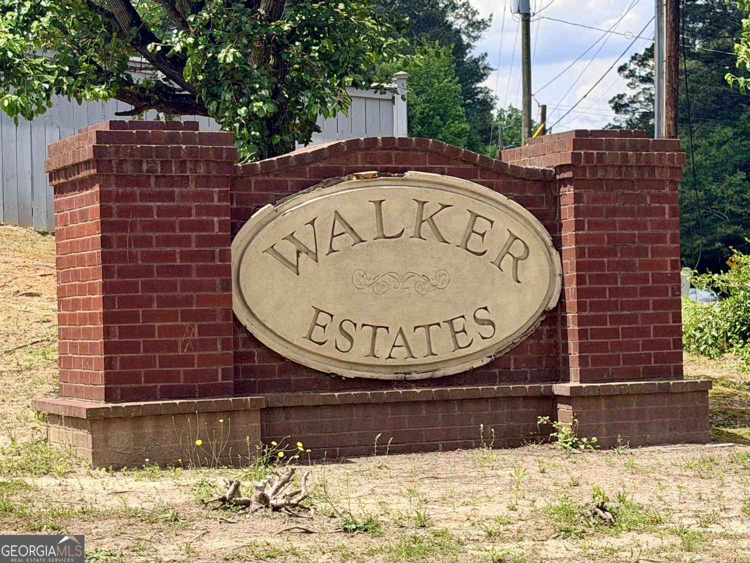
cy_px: 282
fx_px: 1040
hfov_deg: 39.7
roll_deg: +1.9
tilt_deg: +0.3
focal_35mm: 48
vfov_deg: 30.3
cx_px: 375
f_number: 1.78
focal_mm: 6.76
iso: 64
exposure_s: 1/3891
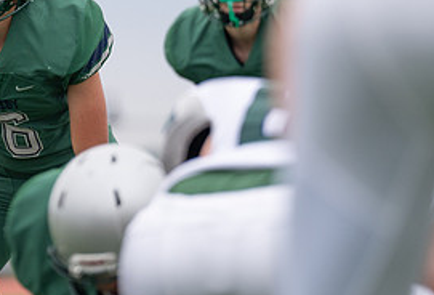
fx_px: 6995
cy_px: 1
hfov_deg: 3.5
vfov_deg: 2.4
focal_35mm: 577
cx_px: -32
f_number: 2.8
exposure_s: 1/1250
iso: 250
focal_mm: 197
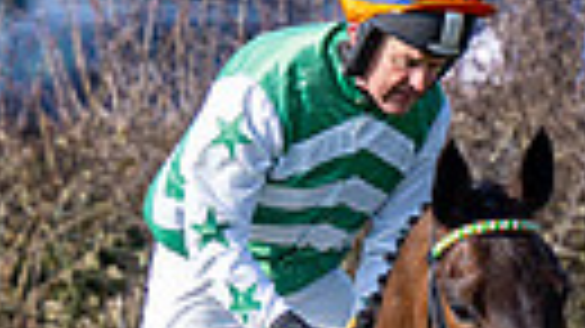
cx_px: -214
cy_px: 955
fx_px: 24313
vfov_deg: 0.8
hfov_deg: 1.4
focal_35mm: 1568
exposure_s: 1/1250
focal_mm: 150
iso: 100
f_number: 2.8
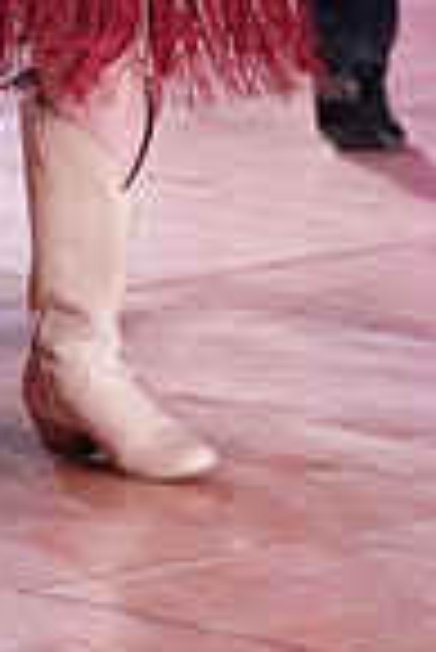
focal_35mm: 396
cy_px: -436
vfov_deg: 5.1
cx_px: 348
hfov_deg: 3.5
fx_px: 7176
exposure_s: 1/500
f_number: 2.8
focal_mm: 99
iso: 2000
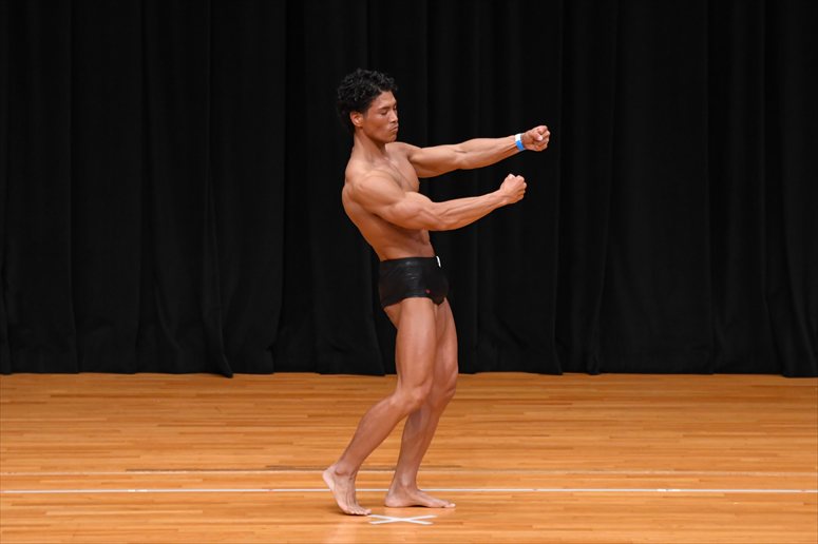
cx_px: 409
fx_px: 6473
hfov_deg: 7.2
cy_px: 272
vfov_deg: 4.8
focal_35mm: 285
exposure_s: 1/400
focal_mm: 190
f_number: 5.6
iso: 3200
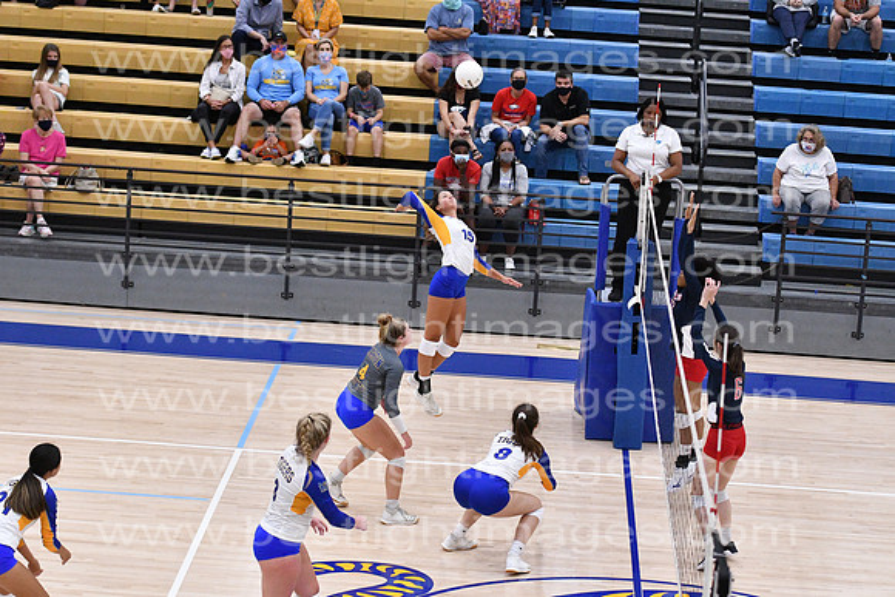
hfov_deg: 19.5
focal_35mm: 105
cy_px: 298
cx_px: 448
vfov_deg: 13.0
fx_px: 2611
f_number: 3.2
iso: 6400
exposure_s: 1/1000
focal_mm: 70
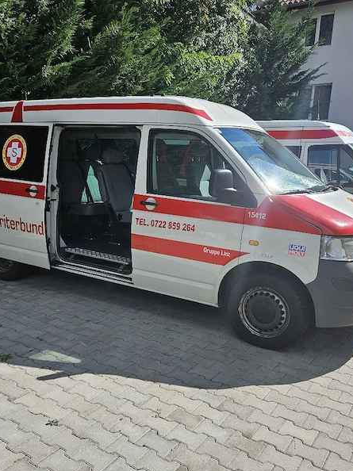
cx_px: 183
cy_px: 265
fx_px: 422
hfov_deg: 45.4
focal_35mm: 31
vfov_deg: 58.2
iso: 32
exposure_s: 1/2000
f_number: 1.8
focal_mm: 5.4
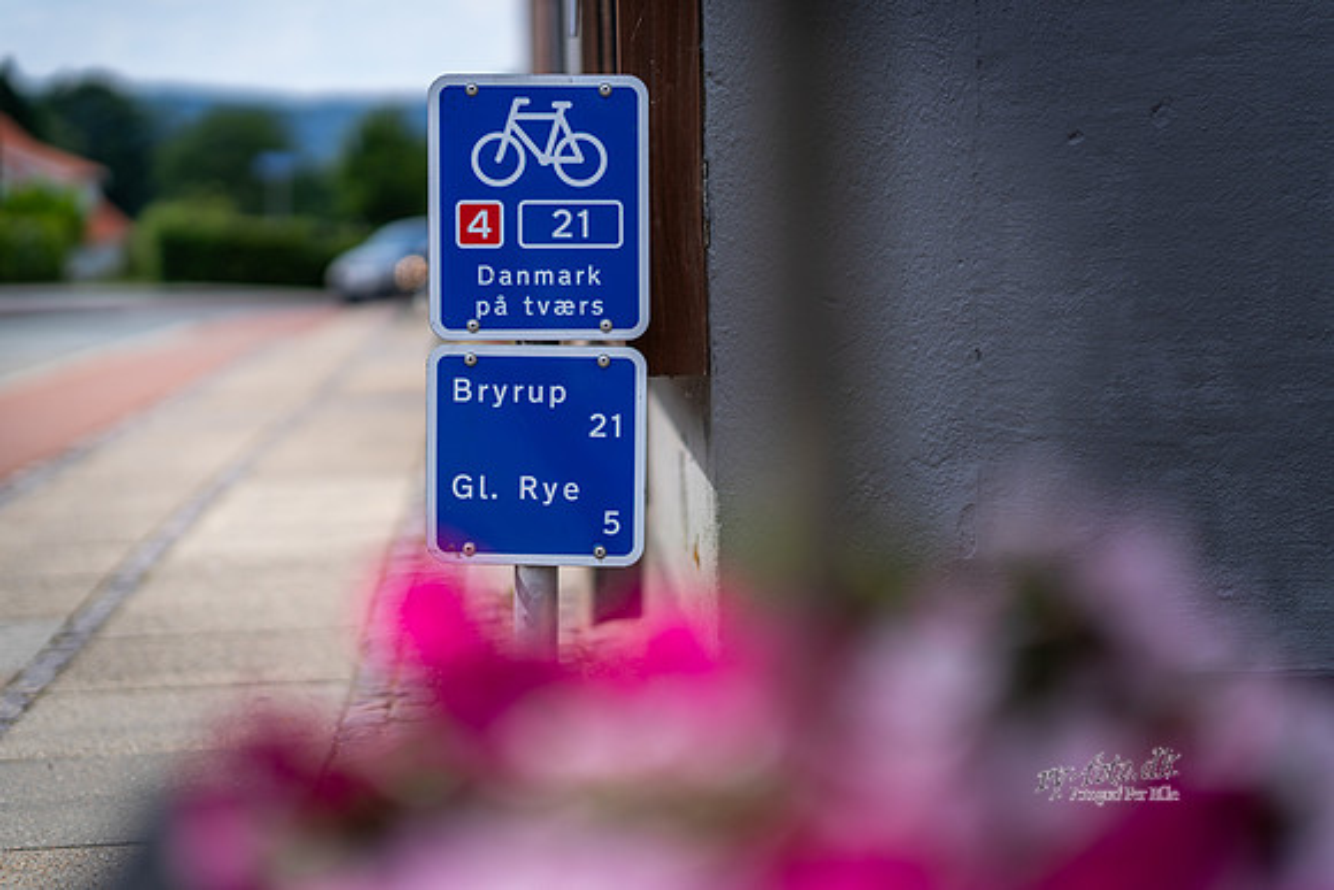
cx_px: 667
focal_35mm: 85
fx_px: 3150
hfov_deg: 23.9
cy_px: 445
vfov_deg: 16.1
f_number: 1.4
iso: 50
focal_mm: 85
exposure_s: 1/2500
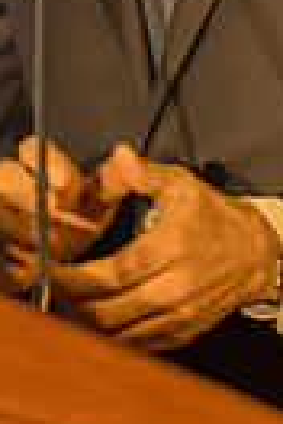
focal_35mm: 355
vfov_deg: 5.8
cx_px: 167
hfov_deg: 3.9
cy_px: -199
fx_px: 4186
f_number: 4
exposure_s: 1/100
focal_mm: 104
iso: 2000
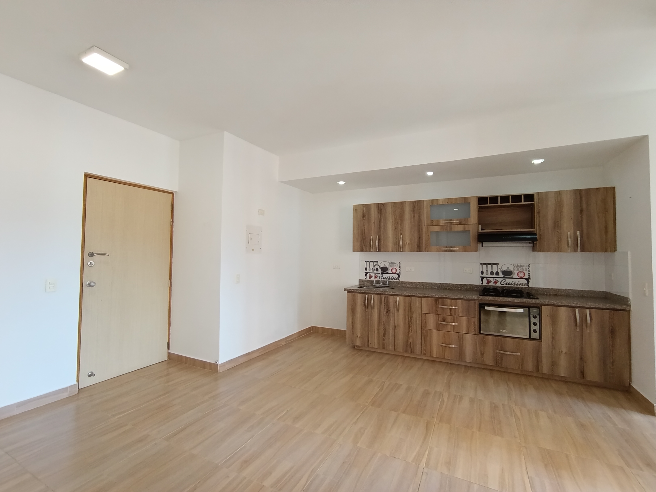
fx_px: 303
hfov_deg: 94.5
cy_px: 246
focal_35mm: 16
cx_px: 328
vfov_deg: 78.1
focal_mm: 1.65
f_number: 2.2
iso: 250
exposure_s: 1/100
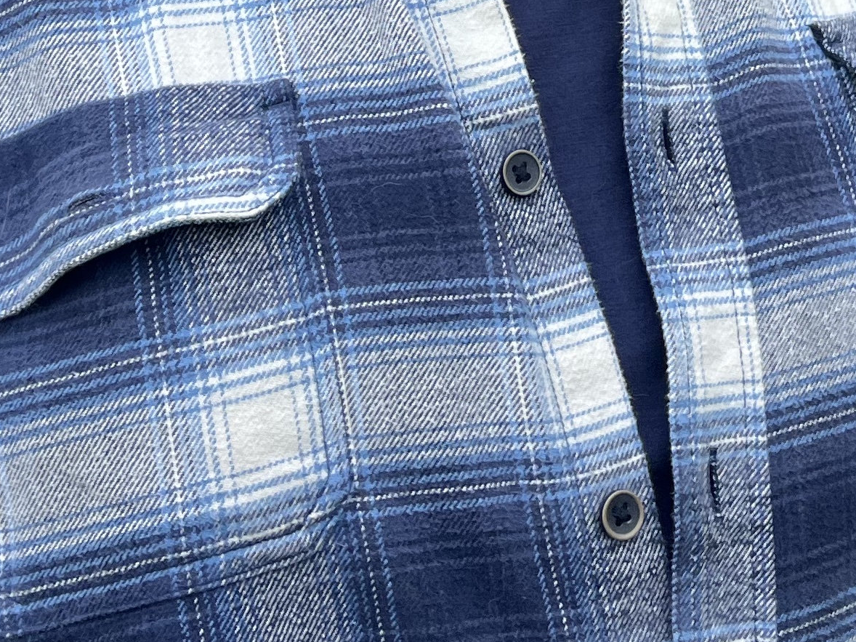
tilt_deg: -2.7
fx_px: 2200
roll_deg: -1.3
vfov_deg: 14.9
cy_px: -427
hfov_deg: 21.9
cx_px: 623
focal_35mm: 89
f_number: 1.6
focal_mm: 5.1
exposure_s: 1/294
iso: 50
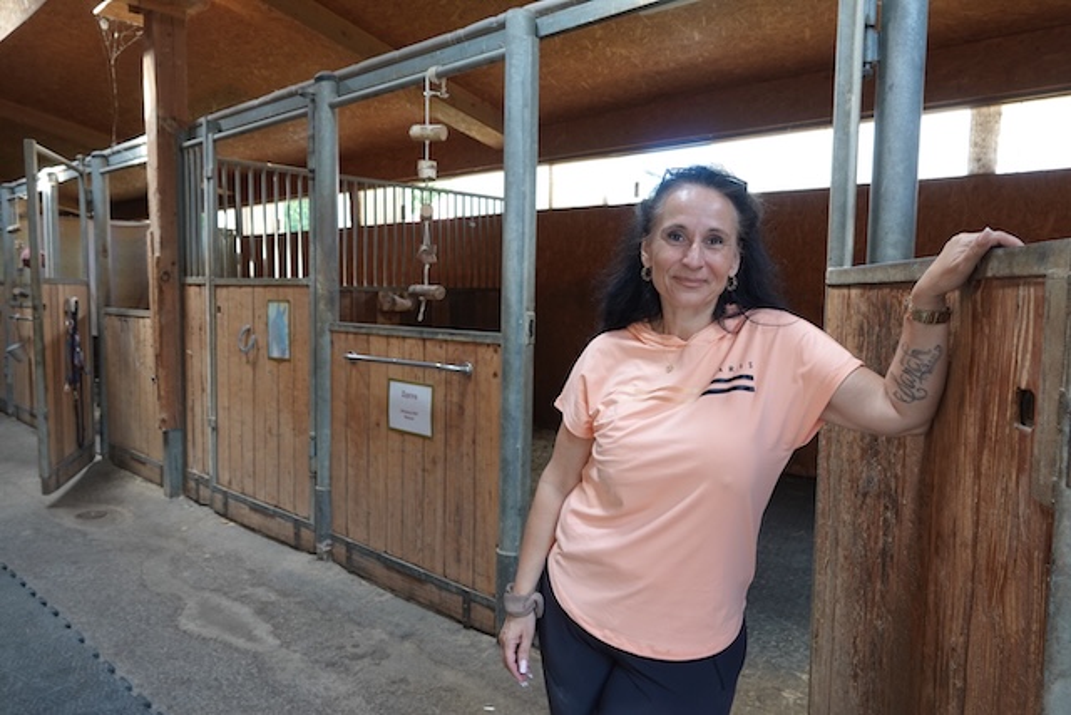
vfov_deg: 53.2
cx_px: 536
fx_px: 714
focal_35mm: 24
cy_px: 358
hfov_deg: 73.7
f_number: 2.4
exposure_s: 1/40
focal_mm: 8.8
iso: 100
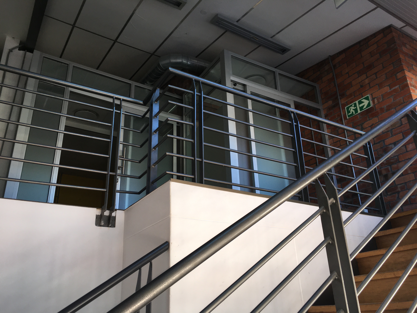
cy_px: 156
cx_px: 208
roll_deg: +1.8
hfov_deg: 61.7
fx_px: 349
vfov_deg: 48.2
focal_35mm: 29
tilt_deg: +23.8
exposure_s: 1/33
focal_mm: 4.15
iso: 32
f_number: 2.2
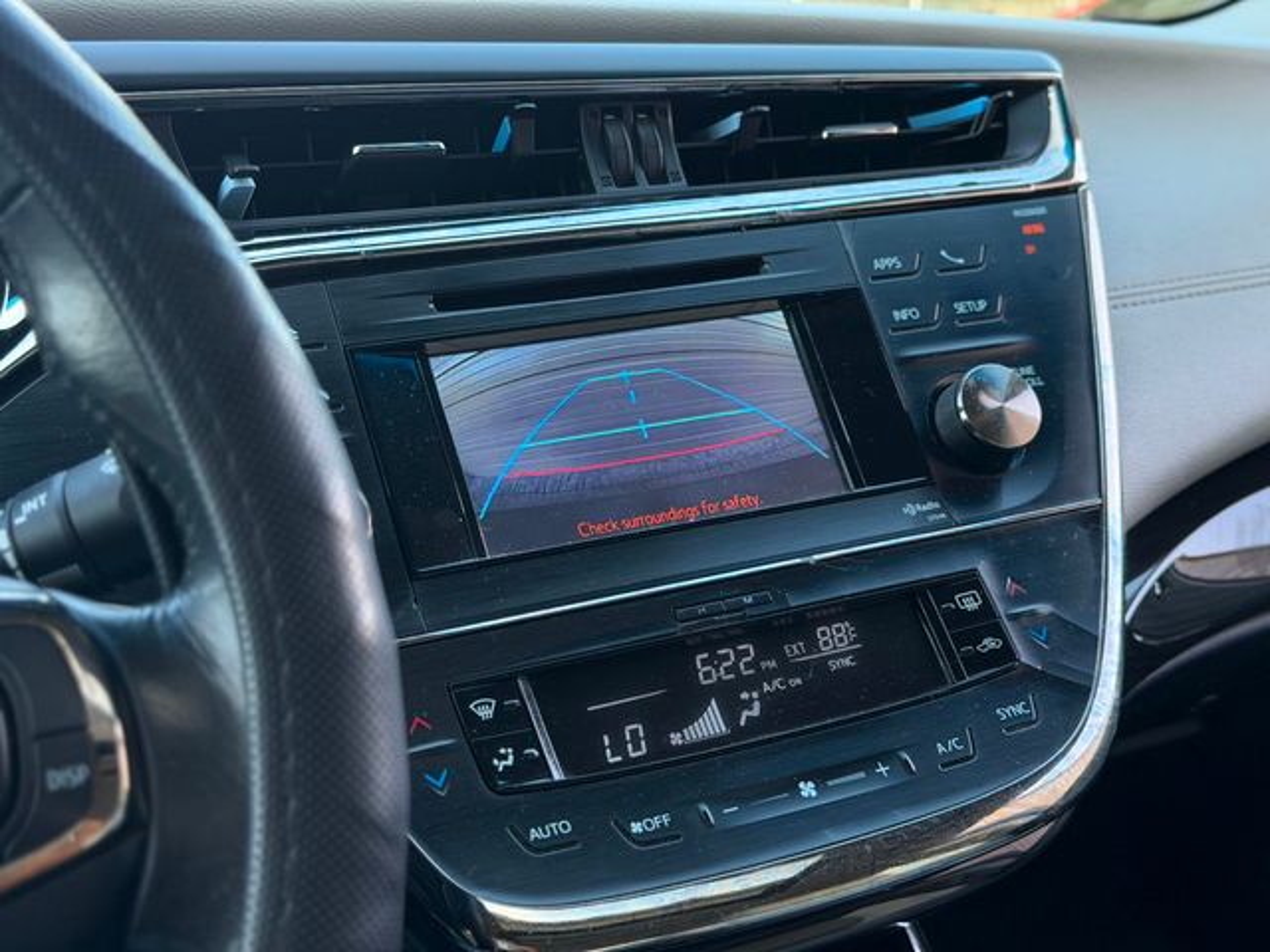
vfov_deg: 30.3
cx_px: 635
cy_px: 476
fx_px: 1761
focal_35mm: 48
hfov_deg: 39.7
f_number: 1.78
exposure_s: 1/200
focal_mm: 6.76
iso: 125
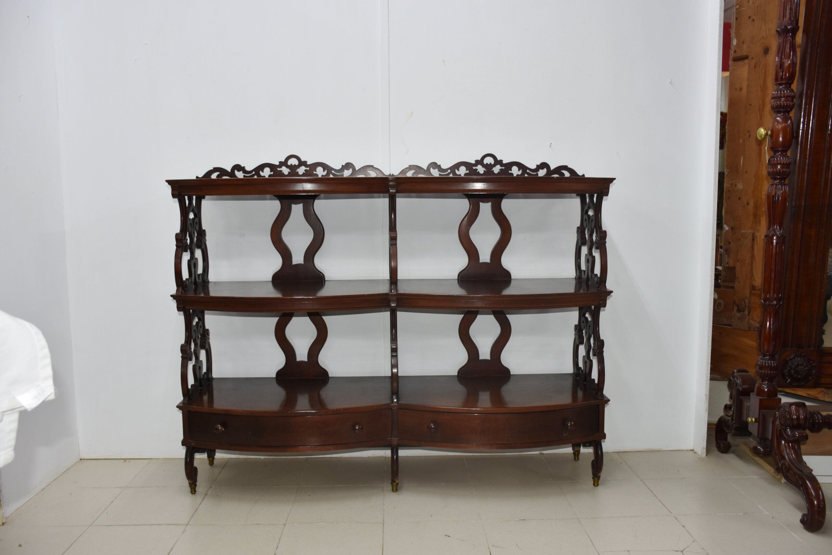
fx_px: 693
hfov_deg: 61.9
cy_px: 278
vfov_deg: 43.6
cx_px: 416
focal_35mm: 30
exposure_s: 1/60
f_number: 3.5
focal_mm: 20
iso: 450
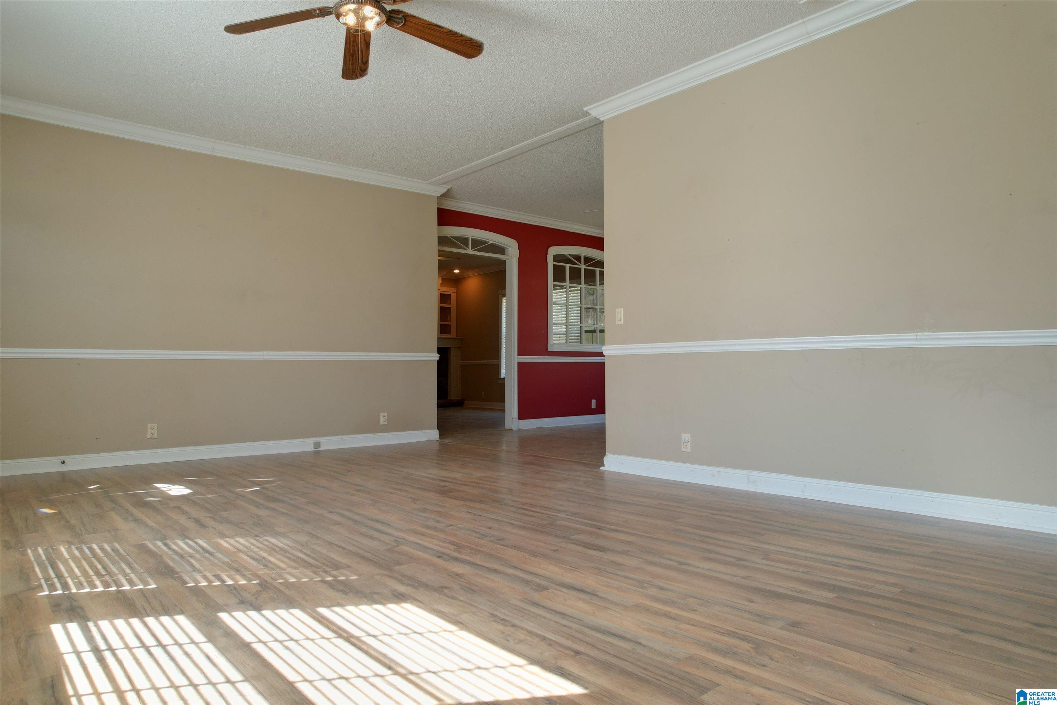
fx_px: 646
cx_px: 528
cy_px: 352
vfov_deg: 57.2
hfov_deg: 78.6
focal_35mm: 22
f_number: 2.8
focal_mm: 8.38
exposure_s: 1/160
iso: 100
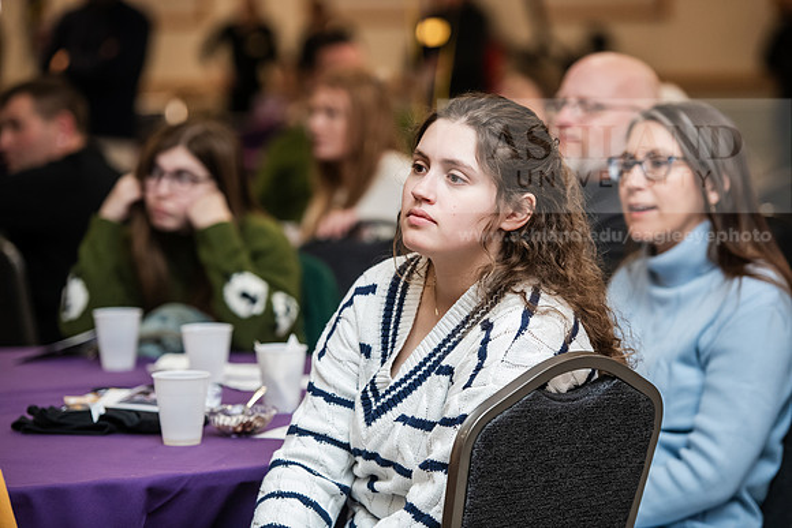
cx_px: 396
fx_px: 2971
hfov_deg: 15.2
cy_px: 264
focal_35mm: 135
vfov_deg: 10.2
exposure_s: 1/160
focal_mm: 135
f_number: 3.2
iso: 2500
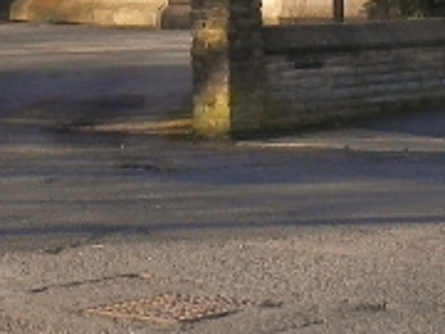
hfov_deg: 11.9
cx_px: -5
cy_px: -277
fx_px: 2108
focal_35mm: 164
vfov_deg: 8.7
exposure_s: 1/250
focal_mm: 6.6
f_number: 5.6
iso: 160
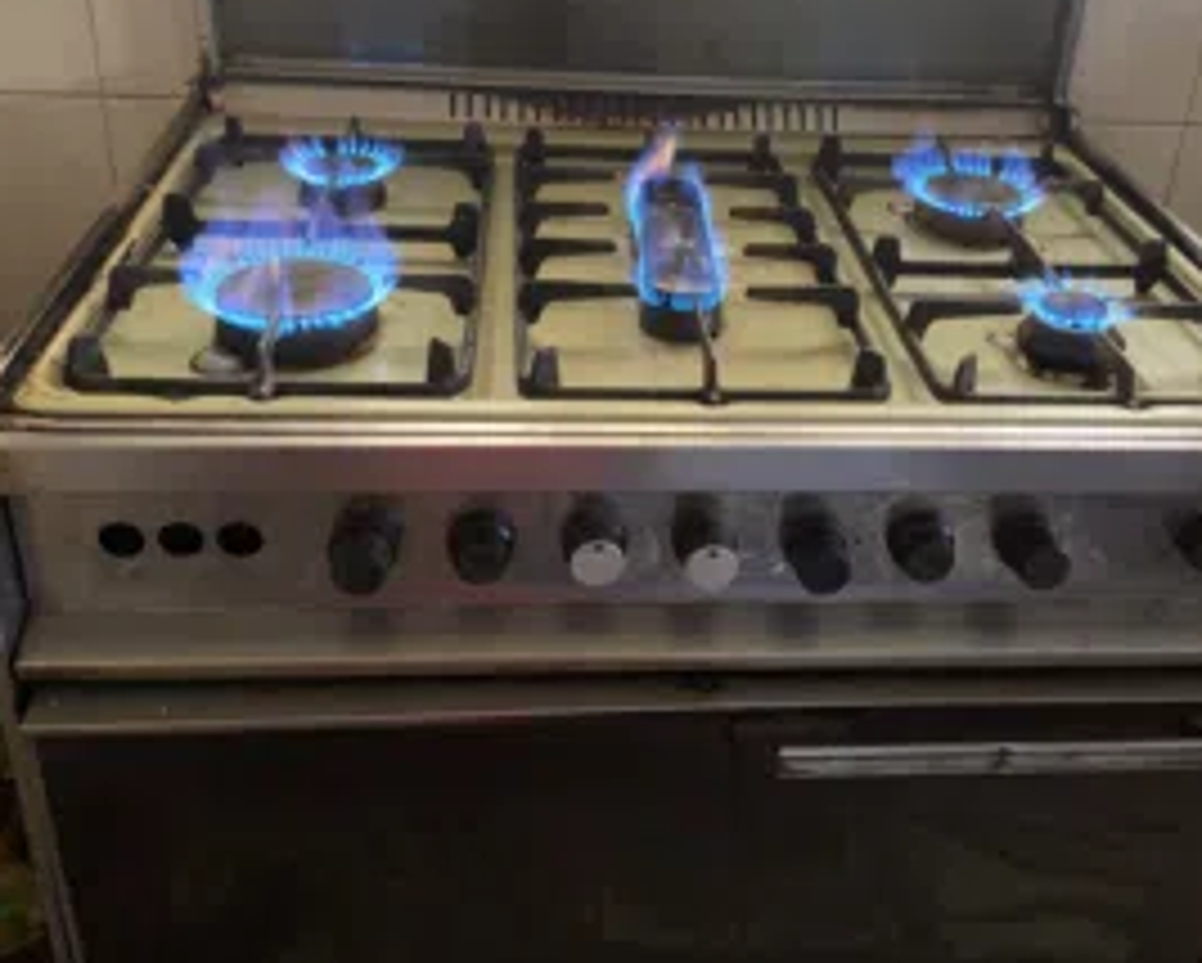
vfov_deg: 39.1
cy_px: 400
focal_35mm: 38
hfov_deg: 47.8
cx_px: 666
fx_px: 1353
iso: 640
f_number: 1.8
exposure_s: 1/30
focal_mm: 4.25
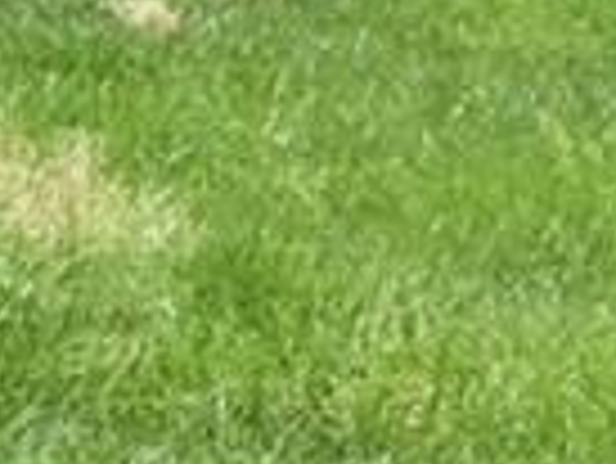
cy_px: -685
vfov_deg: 6.0
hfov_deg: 7.1
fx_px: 4221
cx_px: 2077
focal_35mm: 237
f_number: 9
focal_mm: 22
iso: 200
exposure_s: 1/320
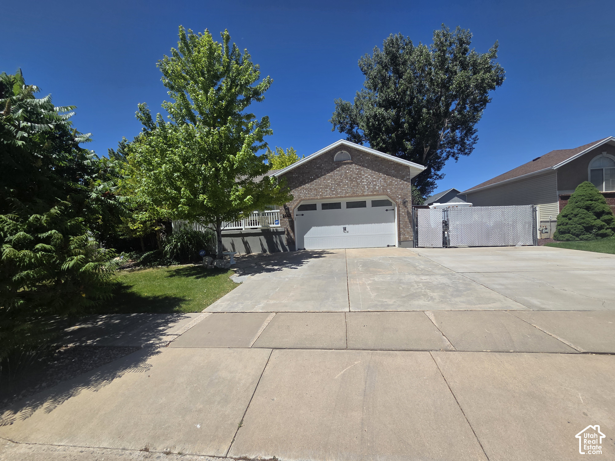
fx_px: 231
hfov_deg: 106.2
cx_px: 308
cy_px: 230
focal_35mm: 13
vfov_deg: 89.9
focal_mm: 2.2
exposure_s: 1/2767
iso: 50
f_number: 2.2
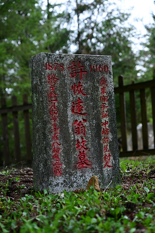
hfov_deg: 19.4
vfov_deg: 28.9
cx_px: 78
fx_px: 453
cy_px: 116
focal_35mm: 70
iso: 2500
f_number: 5.6
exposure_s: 1/400
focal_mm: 70
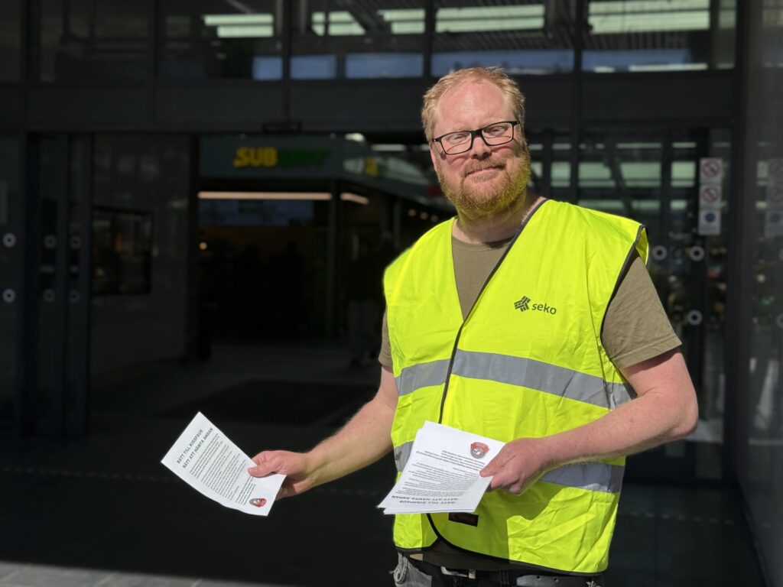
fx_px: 1086
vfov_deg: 30.3
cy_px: 294
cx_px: 392
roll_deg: -1.9
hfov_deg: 39.7
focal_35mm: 48
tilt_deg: +0.6
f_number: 1.78
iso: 80
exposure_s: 1/7143
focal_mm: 6.76
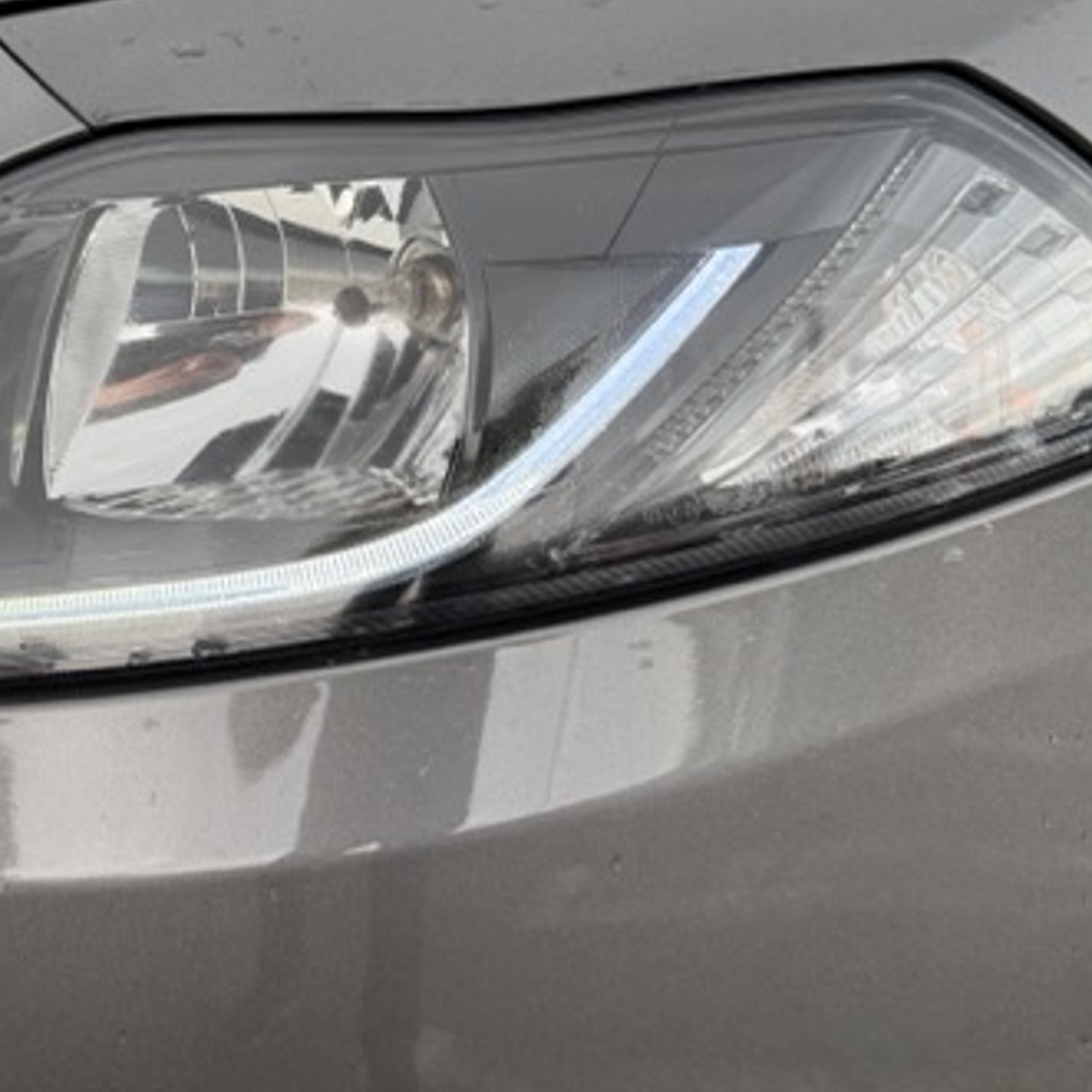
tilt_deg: -18.2
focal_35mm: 41
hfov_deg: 40.1
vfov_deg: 40.4
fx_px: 1463
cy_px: 353
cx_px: 310
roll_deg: -1.2
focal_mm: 6.76
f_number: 1.78
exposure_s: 1/240
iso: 160
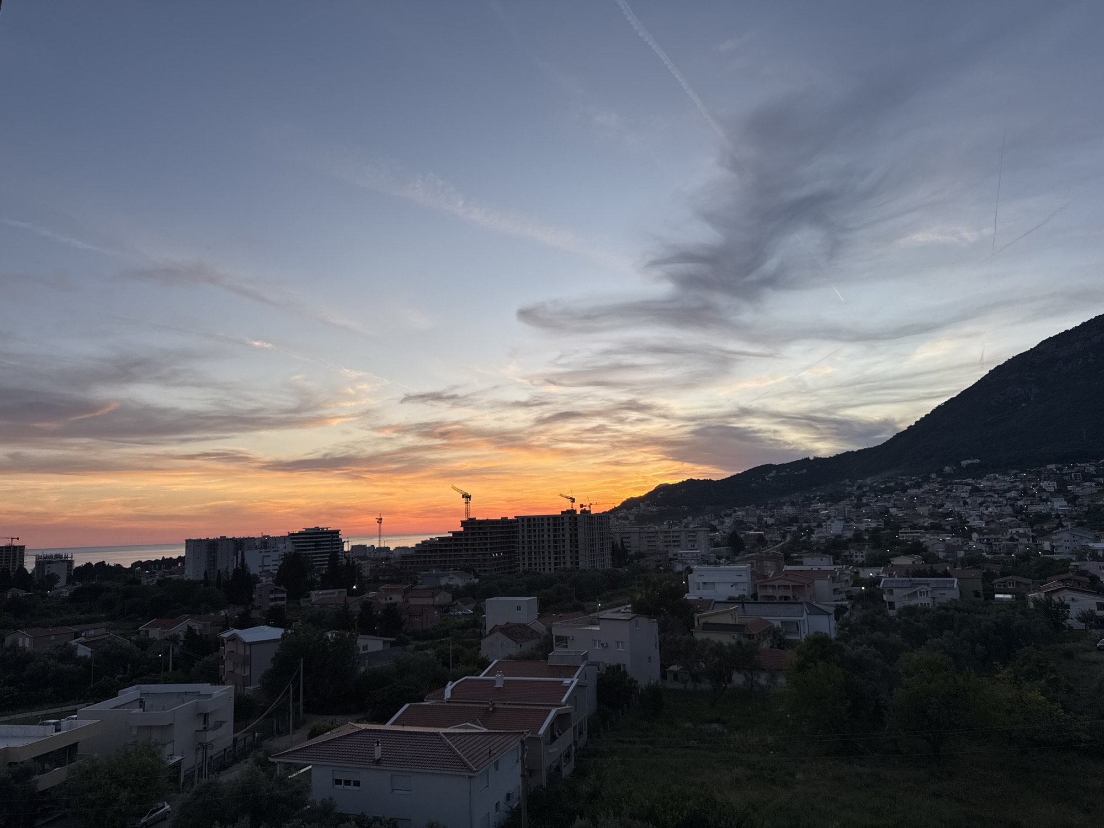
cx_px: 552
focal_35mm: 24
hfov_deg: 71.6
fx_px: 765
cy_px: 414
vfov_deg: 56.8
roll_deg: +2.0
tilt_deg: +8.6
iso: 80
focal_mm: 6.76
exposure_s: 1/582
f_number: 1.78
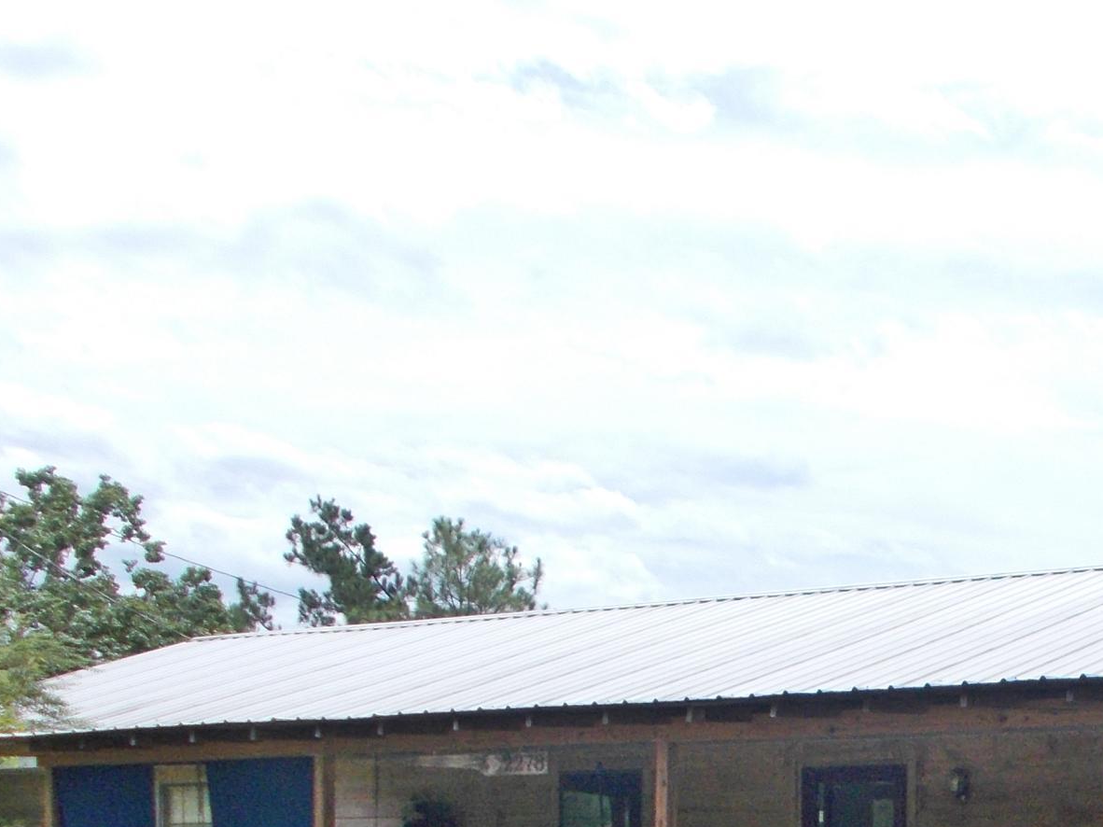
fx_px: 2103
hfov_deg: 27.7
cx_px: 1095
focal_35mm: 66
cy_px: 1004
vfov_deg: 20.7
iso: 80
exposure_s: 1/200
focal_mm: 4.6
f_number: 8
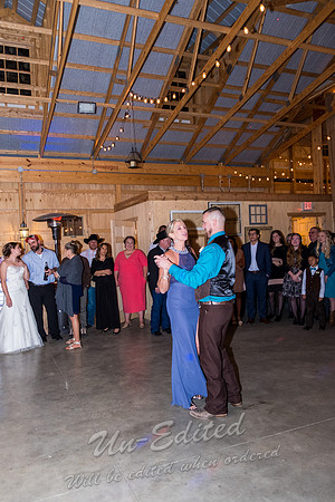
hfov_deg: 47.9
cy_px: 251
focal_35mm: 27
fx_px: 377
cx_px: 168
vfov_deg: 67.4
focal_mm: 18
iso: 1600
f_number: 2.8
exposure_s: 1/200
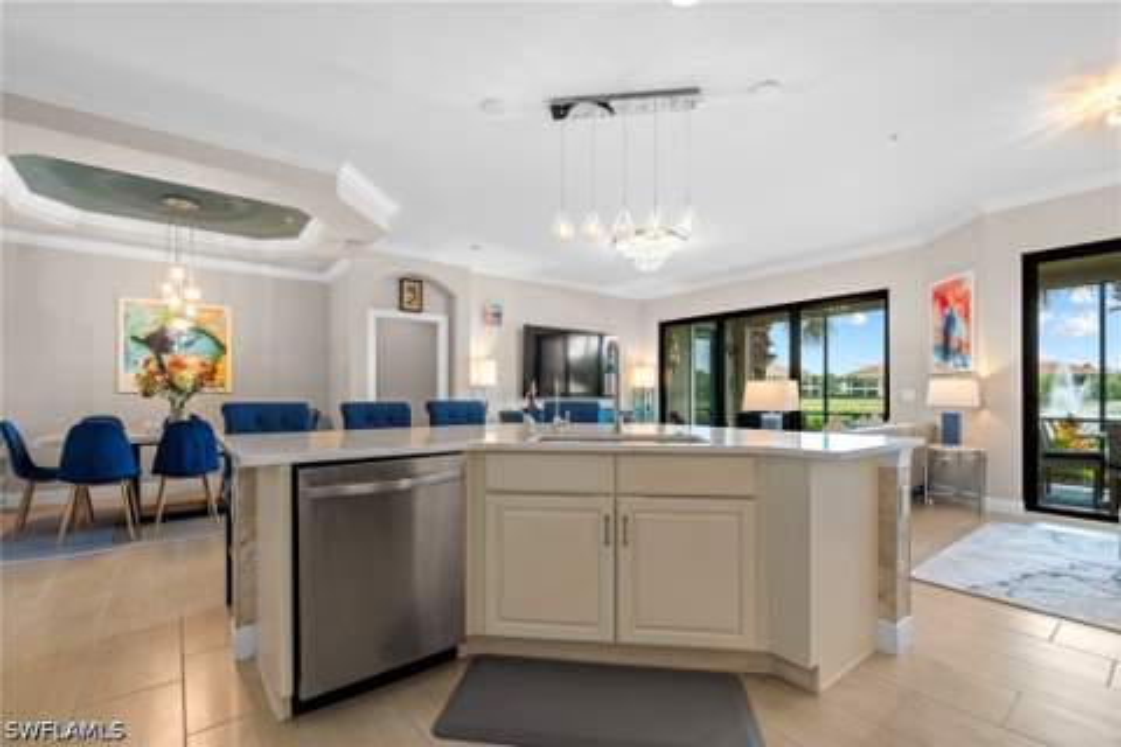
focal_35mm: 16
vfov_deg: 73.7
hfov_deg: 96.7
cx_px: 560
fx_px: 498
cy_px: 374
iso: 100
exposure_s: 1
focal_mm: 16
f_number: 9
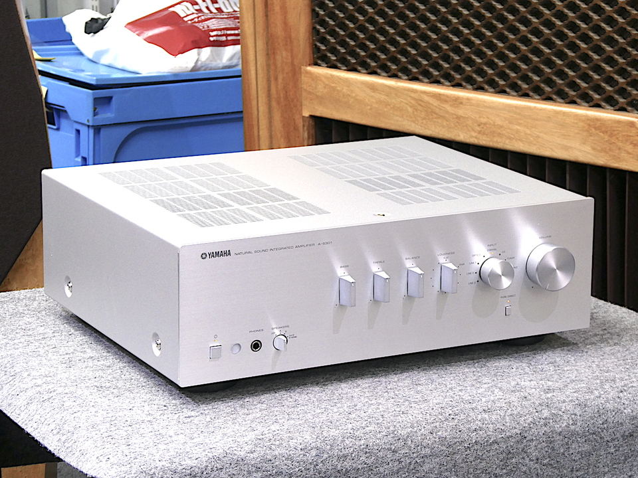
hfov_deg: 17.1
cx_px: 319
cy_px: 239
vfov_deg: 12.9
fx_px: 2120
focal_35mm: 115
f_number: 5.1
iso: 200
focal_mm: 20.6
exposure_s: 1/5
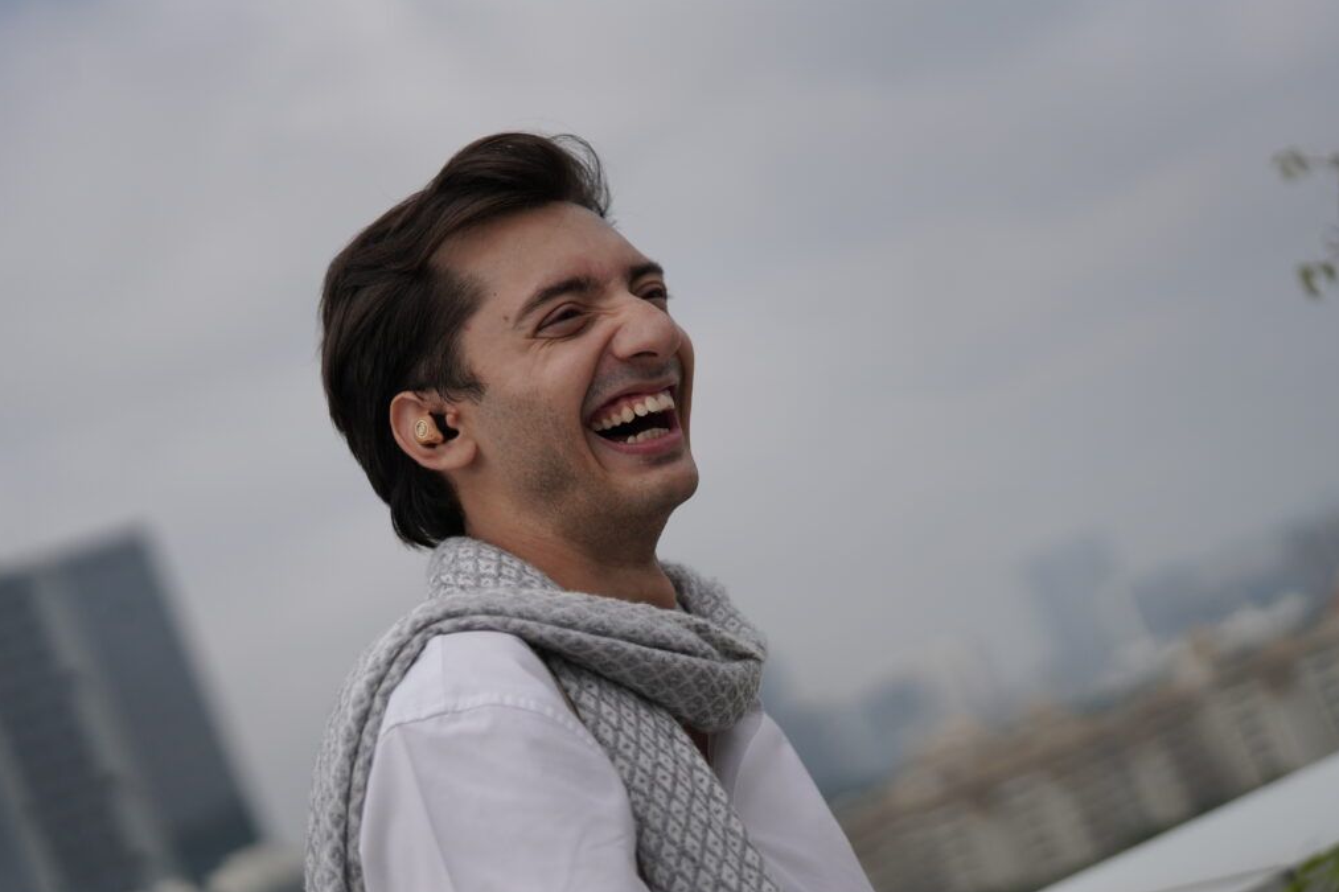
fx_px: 3384
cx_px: 670
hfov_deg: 22.4
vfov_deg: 15.0
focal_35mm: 91
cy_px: 446
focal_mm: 90
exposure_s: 1/8000
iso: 320
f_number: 2.8
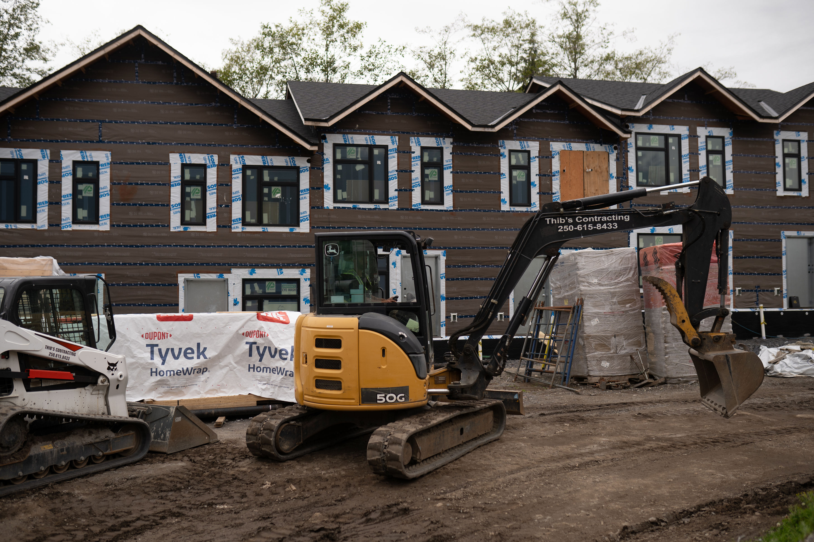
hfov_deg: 54.4
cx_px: 407
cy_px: 271
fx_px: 791
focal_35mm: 35
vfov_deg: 37.9
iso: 100
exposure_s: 1/1250
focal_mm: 35
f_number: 2.2
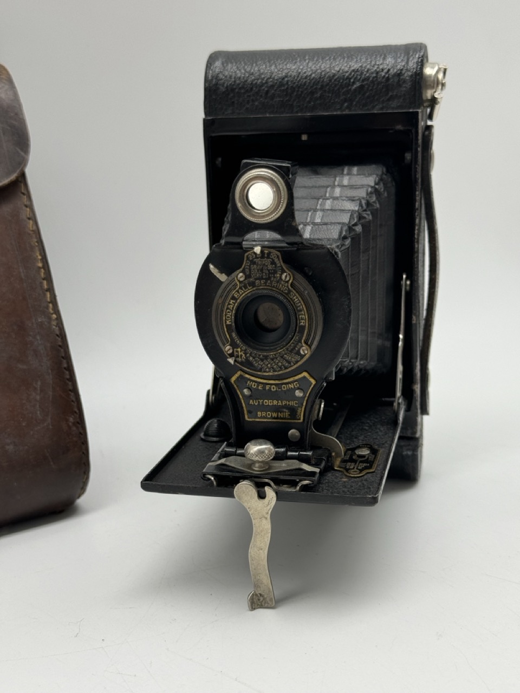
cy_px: 346
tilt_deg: -13.8
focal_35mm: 48
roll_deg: +1.3
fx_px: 961
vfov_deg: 39.7
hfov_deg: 30.3
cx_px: 260
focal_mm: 6.76
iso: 64
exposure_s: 1/364
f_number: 1.78
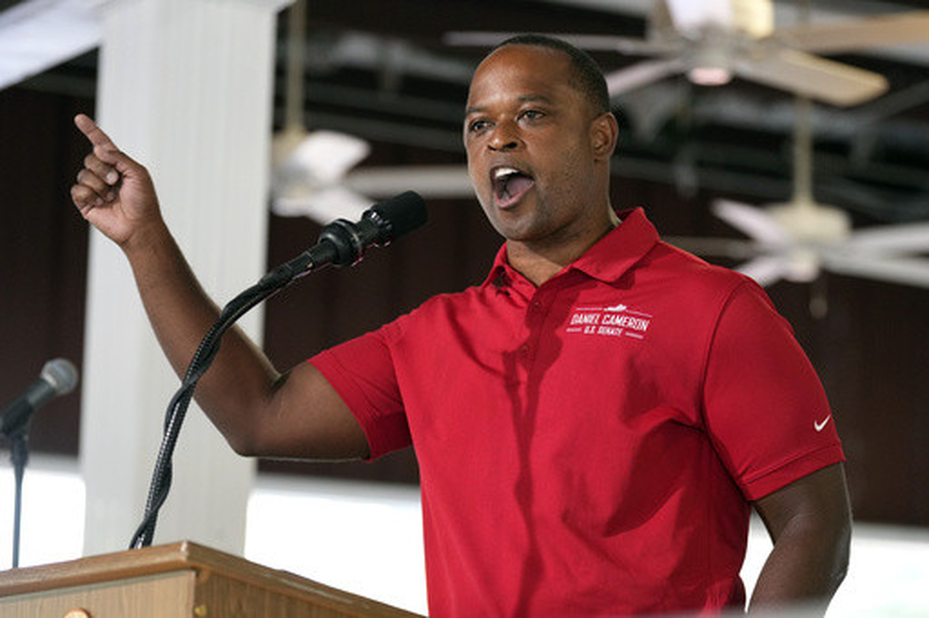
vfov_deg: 13.4
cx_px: 464
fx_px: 2631
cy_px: 309
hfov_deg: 20.0
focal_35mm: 102
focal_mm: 102
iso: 2000
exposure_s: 1/800
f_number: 2.8
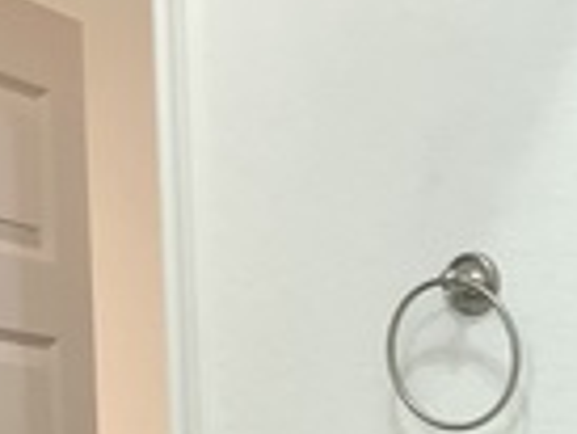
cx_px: 927
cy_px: 666
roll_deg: +0.8
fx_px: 2419
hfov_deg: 12.7
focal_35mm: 145
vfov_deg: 9.9
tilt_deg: -2.4
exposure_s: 1/60
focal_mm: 3.3
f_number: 2.4
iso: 50
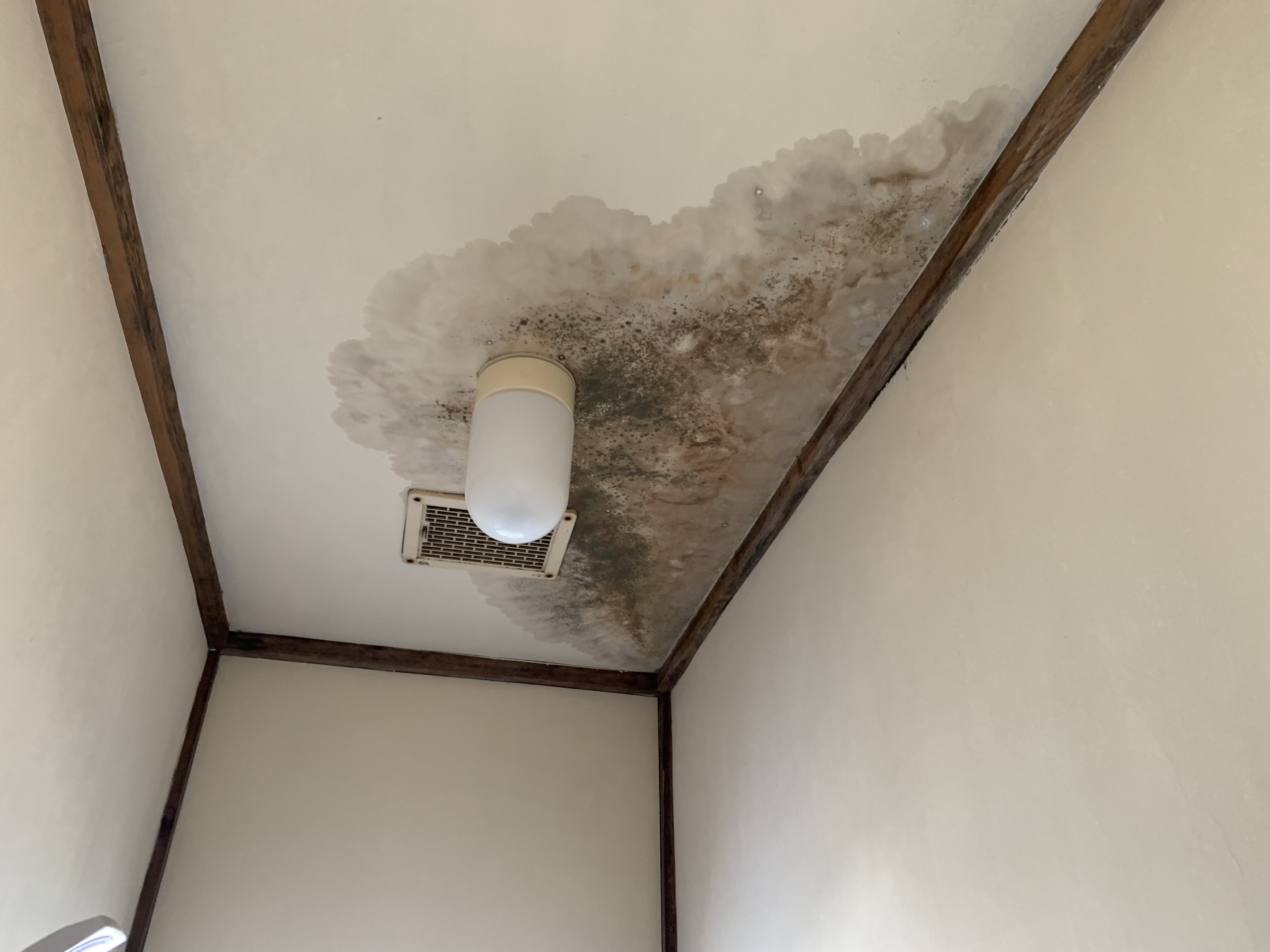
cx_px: 635
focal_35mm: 26
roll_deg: -2.6
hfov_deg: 67.3
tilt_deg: +37.4
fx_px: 954
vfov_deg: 53.1
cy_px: 476
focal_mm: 4.25
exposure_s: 1/60
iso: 160
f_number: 1.8
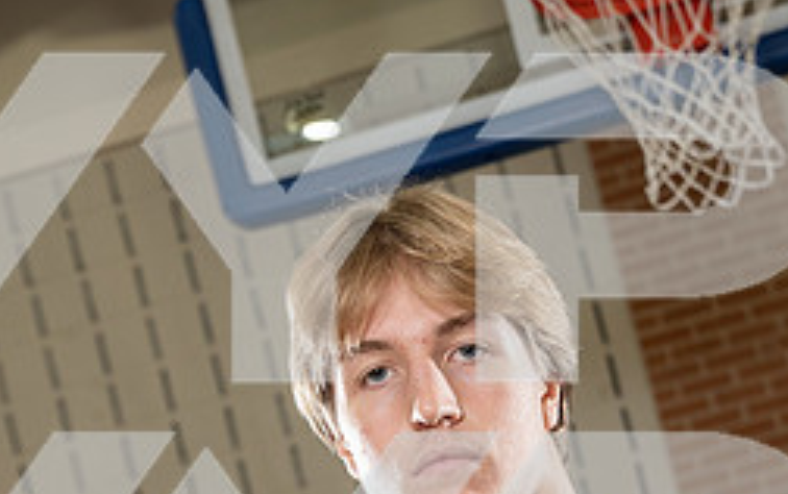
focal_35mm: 122
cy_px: 599
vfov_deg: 10.6
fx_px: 2622
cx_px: 425
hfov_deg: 17.1
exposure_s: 1/200
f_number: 4.5
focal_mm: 52
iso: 640
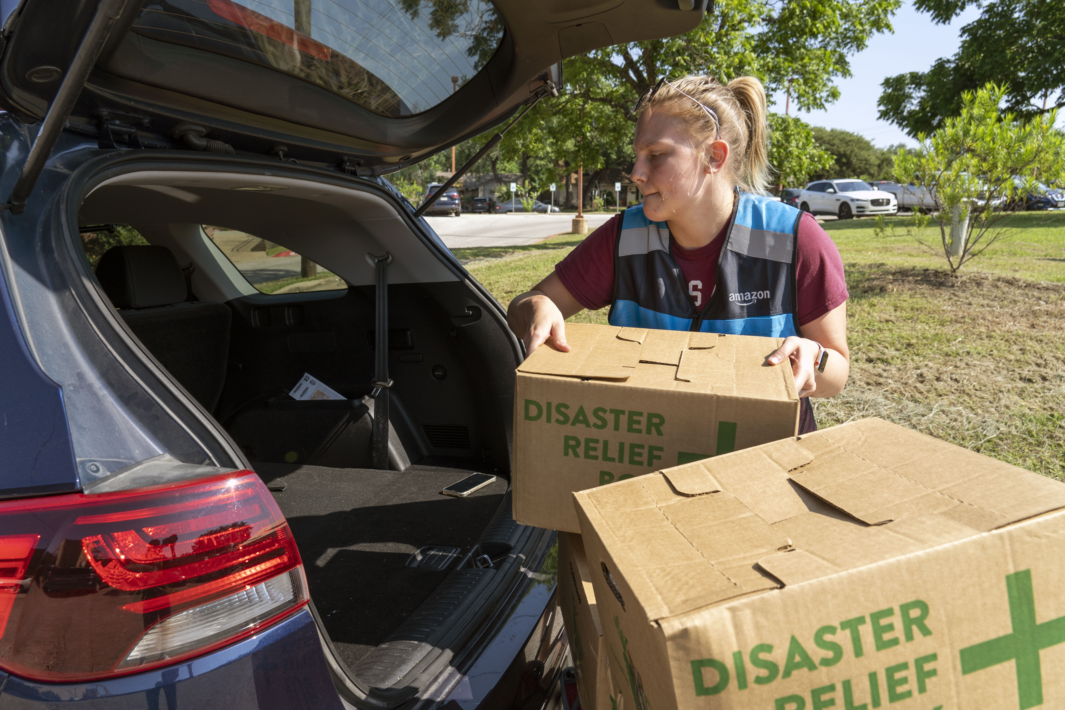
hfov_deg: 73.7
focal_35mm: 24
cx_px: 532
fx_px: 710
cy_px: 355
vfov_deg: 53.1
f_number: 7.1
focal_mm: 24
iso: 200
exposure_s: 1/400
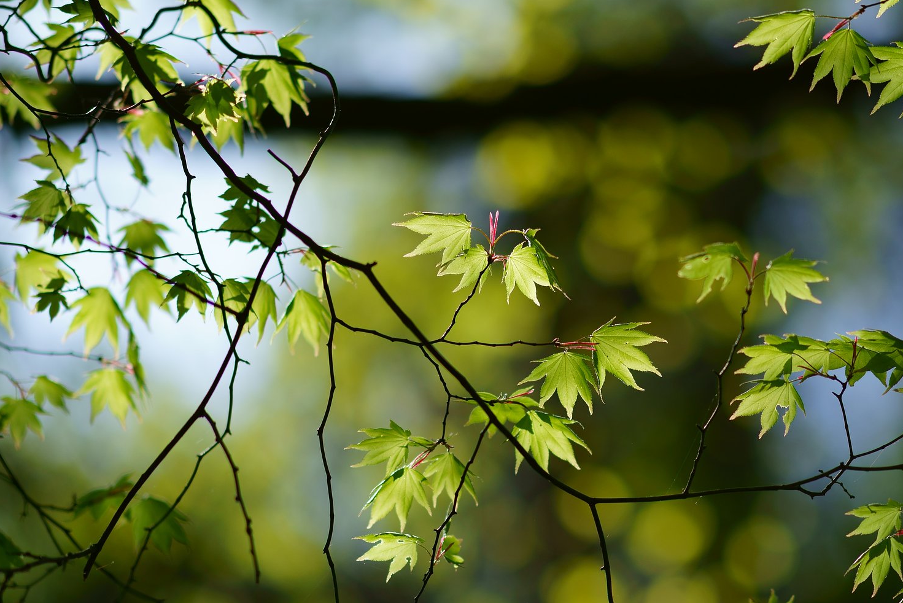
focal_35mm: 188
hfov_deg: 10.9
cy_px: 405
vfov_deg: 7.3
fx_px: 4717
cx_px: 617
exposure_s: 1/5000
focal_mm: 135
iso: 100
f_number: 1.8
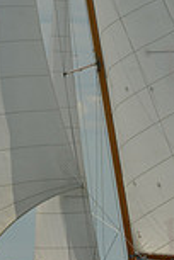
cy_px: -27
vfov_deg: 1.4
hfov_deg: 0.9
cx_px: 76
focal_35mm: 1516
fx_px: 10990
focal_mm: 400
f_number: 8
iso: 200
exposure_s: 1/1000
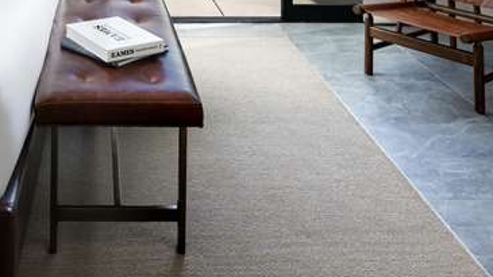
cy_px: -95
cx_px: 105
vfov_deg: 21.4
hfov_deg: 39.8
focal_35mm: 50
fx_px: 653
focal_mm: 17
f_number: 11
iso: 160
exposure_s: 1/2.5
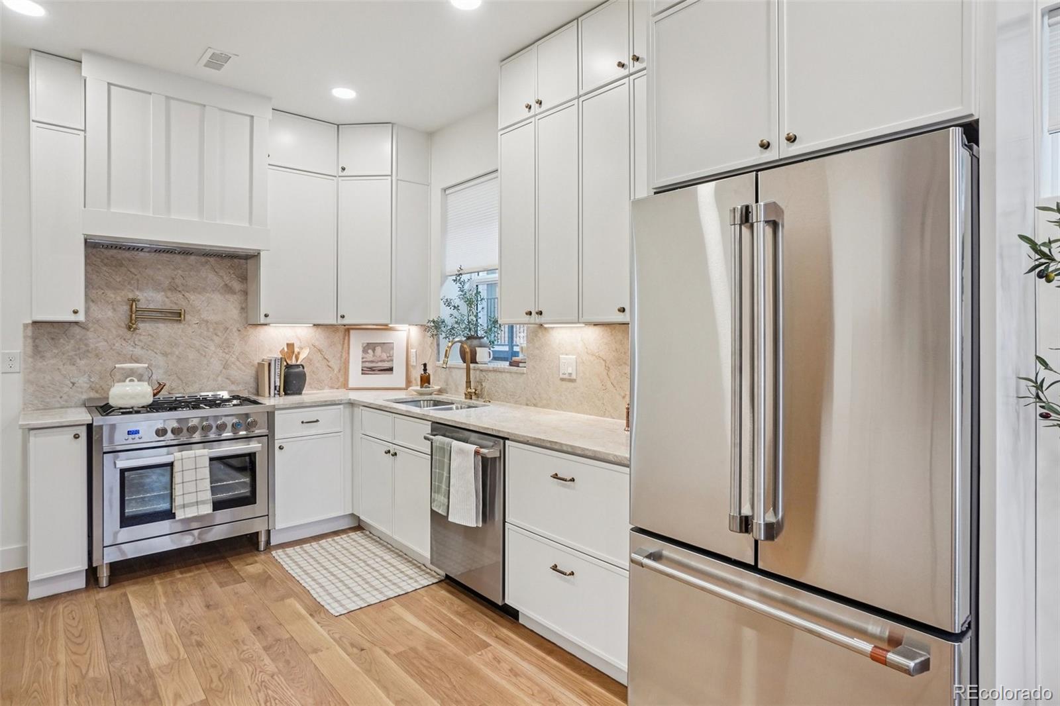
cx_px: 530
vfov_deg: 67.4
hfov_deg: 90.0
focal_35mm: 18
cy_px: 353
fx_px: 530
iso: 400
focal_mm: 12
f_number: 8
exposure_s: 1/25
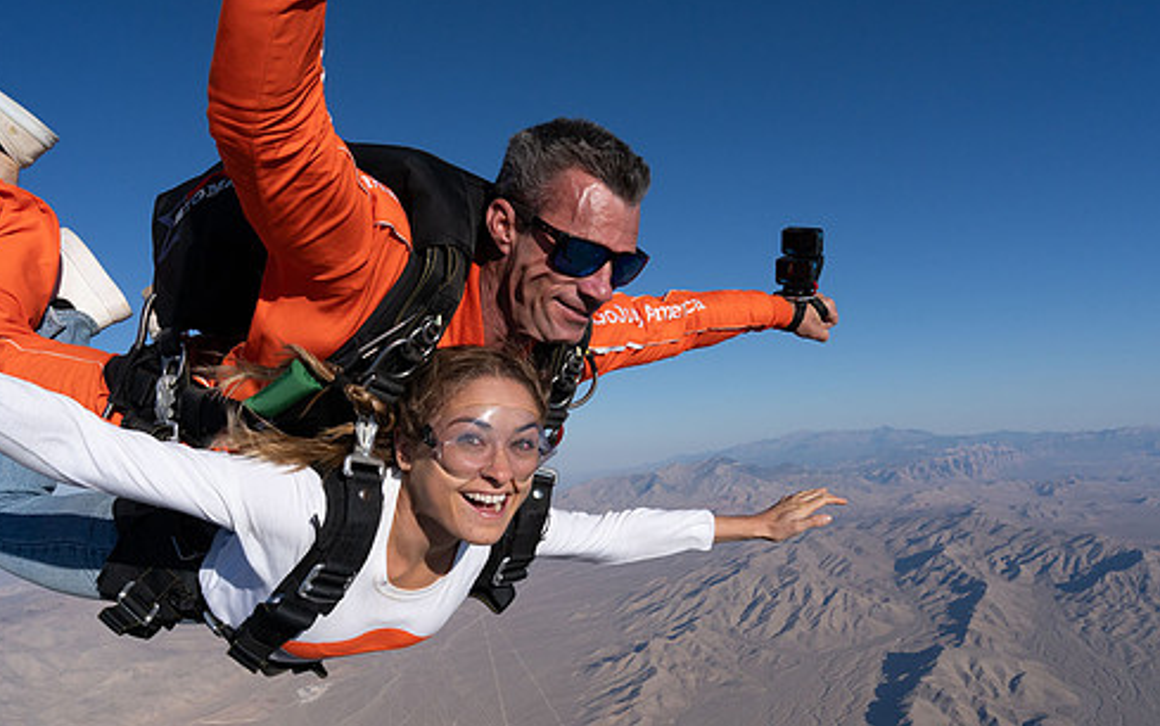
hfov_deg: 64.5
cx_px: 538
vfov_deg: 43.2
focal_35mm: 29
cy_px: 350
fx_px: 917
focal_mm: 24
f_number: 11
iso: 800
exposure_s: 1/2000
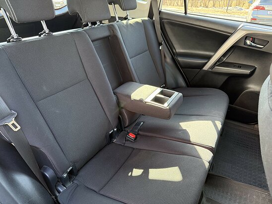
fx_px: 189
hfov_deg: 71.6
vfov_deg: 56.8
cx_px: 136
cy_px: 102
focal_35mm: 24
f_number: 1.78
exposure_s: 1/77
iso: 200
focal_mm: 6.76
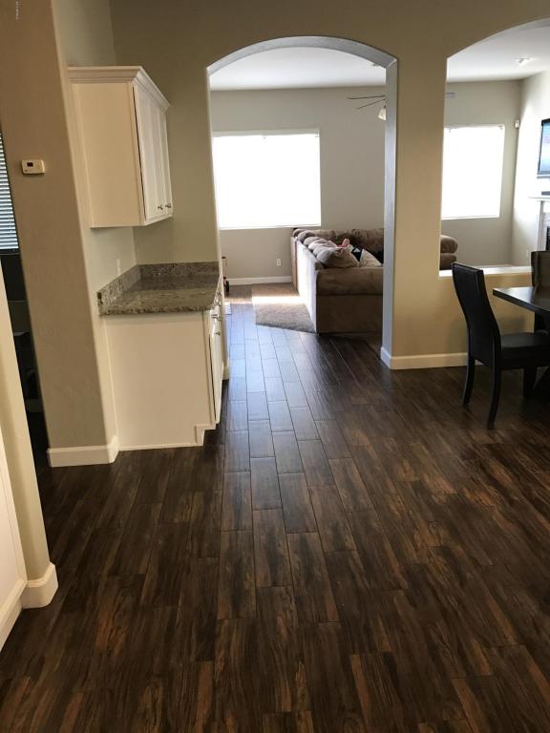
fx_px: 593
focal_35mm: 28
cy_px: 366
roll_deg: +2.5
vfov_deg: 63.4
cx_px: 275
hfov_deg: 49.7
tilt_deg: -15.8
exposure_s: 1/24
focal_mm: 3.99
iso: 40
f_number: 1.8
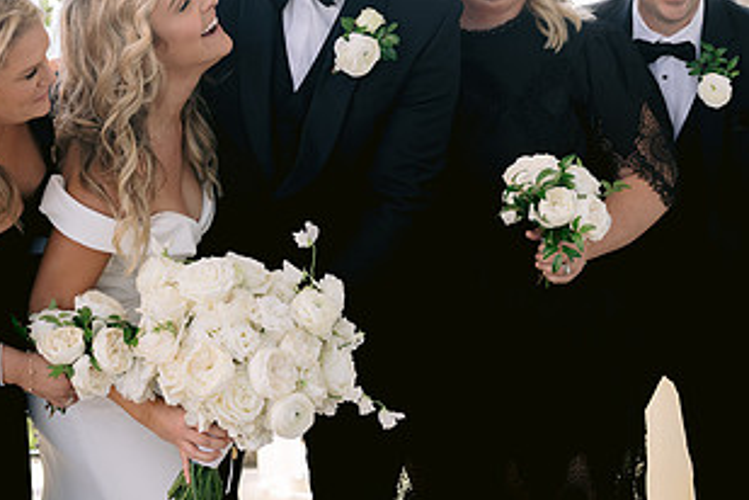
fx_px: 1956
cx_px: 184
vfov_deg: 14.5
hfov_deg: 21.5
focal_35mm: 94
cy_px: 98
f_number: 2.8
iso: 200
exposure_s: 1/500
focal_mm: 50
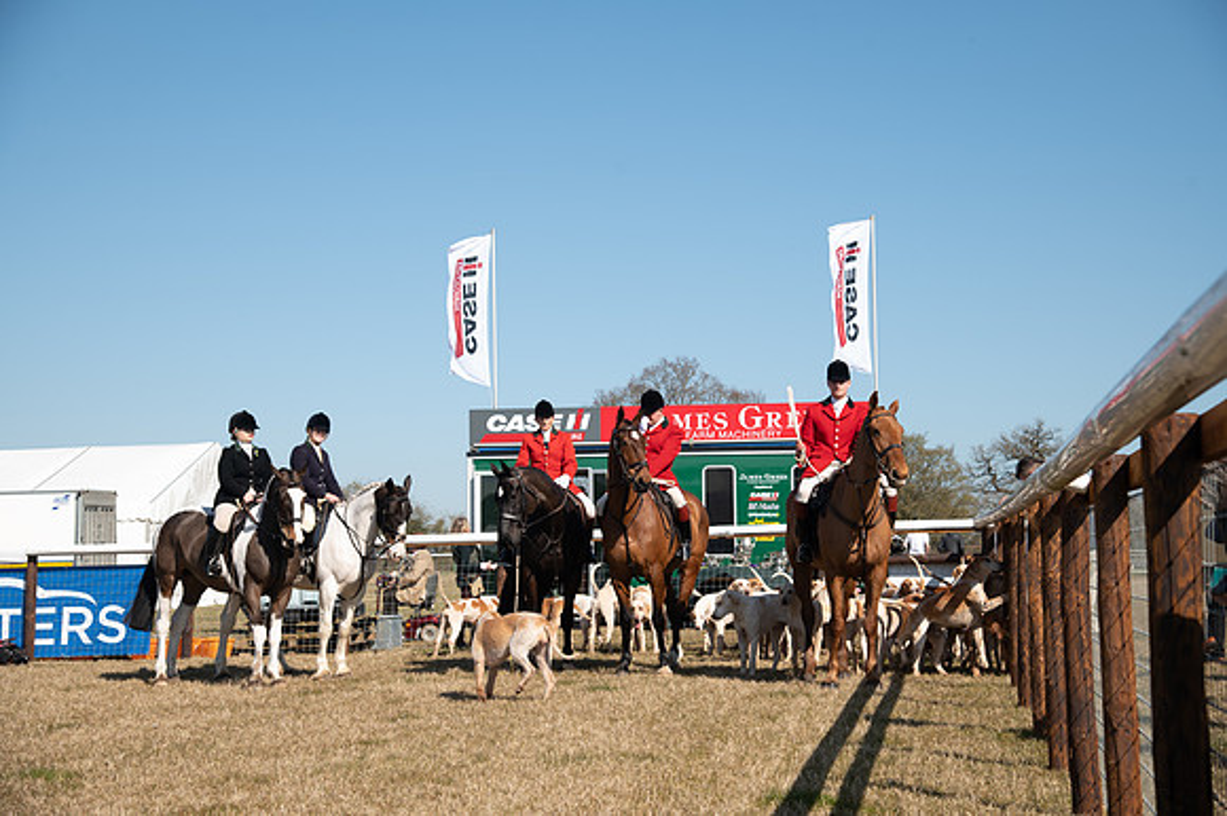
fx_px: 2112
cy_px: 408
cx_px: 614
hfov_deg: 32.4
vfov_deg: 21.9
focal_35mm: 62
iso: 64
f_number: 5
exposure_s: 1/250
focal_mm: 62
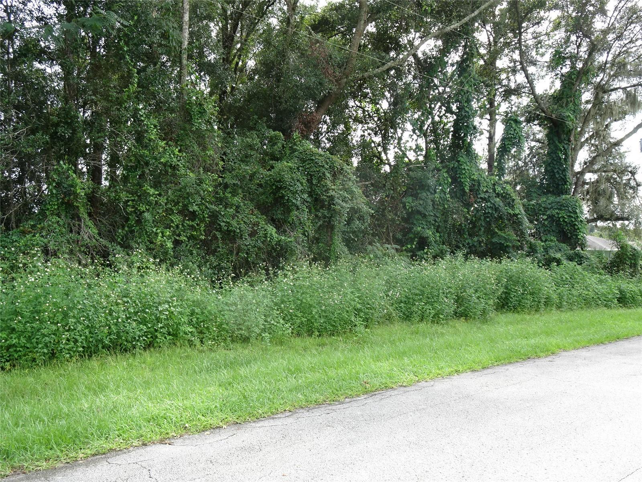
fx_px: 556
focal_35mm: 30
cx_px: 321
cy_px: 241
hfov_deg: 60.0
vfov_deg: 46.8
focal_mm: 5.09
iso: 80
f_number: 4
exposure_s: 1/125
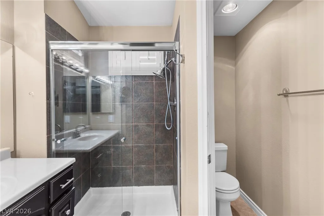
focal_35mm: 17
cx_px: 162
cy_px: 108
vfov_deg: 70.5
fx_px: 153
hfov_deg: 93.3
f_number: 8
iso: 400
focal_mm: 17
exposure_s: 1/5
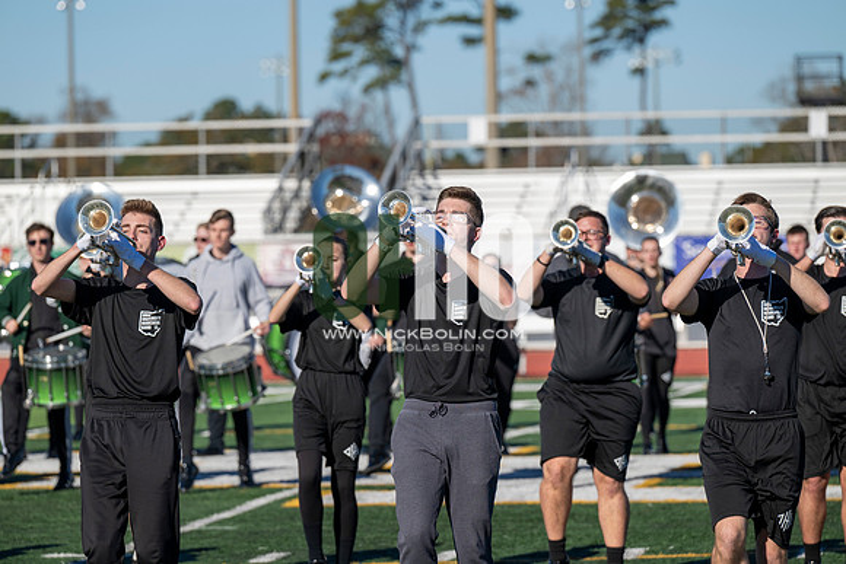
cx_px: 423
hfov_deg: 10.3
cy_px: 282
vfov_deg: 6.9
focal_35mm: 200
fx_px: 4701
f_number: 5
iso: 200
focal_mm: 200
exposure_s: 1/2000
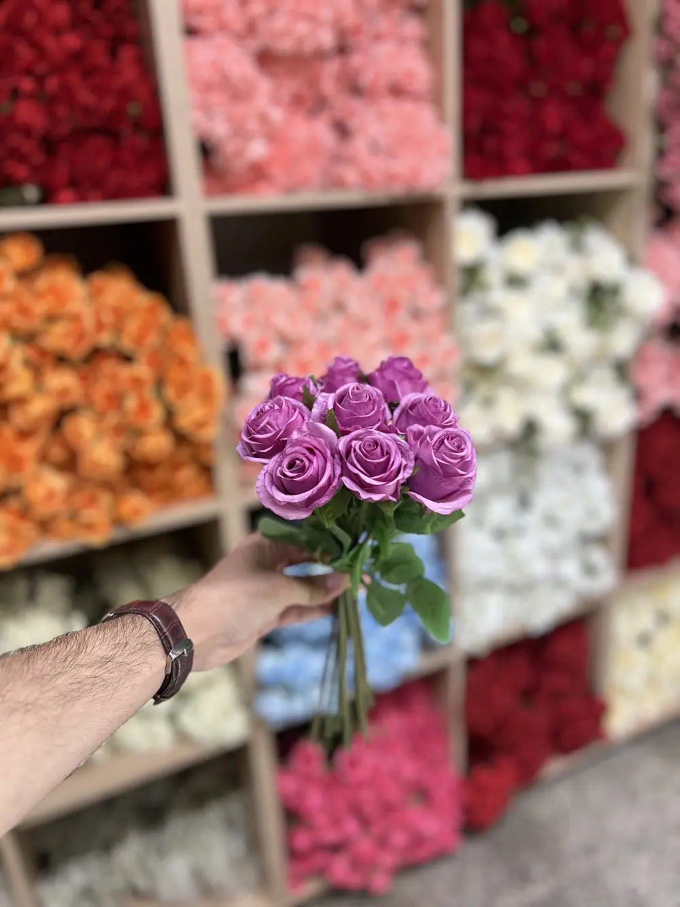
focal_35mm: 26
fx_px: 681
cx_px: 340
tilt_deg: -19.8
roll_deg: +4.6
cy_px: 454
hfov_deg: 53.1
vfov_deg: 67.3
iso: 50
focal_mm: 5.7
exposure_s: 1/101
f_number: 1.5
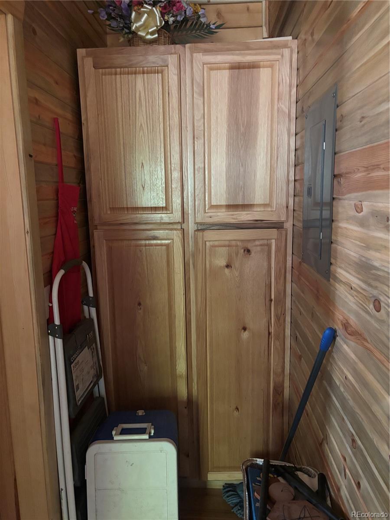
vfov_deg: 67.3
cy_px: 260
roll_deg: +0.8
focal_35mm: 26
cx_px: 195
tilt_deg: -6.9
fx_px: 391
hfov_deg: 53.1
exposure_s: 1/30
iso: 640
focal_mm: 5.96
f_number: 1.6
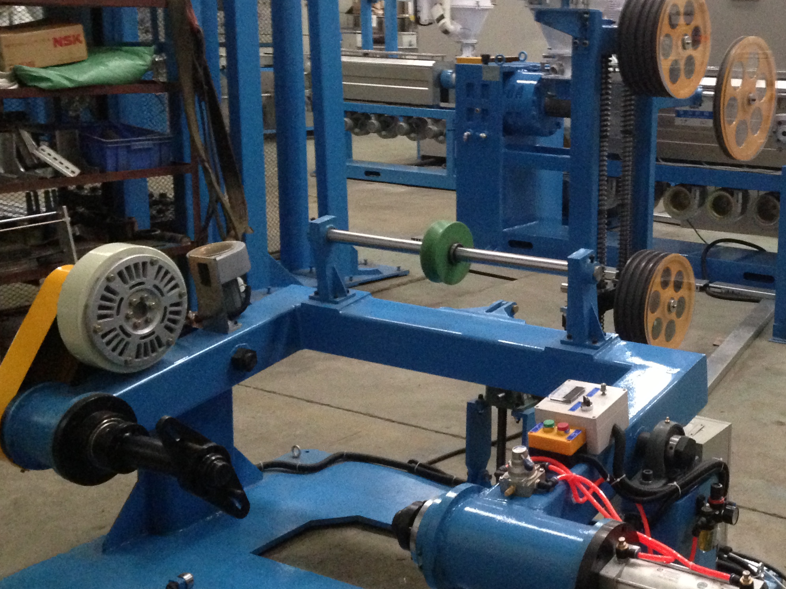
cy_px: 286
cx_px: 593
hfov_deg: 34.8
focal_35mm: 54
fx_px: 1226
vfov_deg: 27.0
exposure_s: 1/15
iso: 500
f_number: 2.4
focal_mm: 4.13
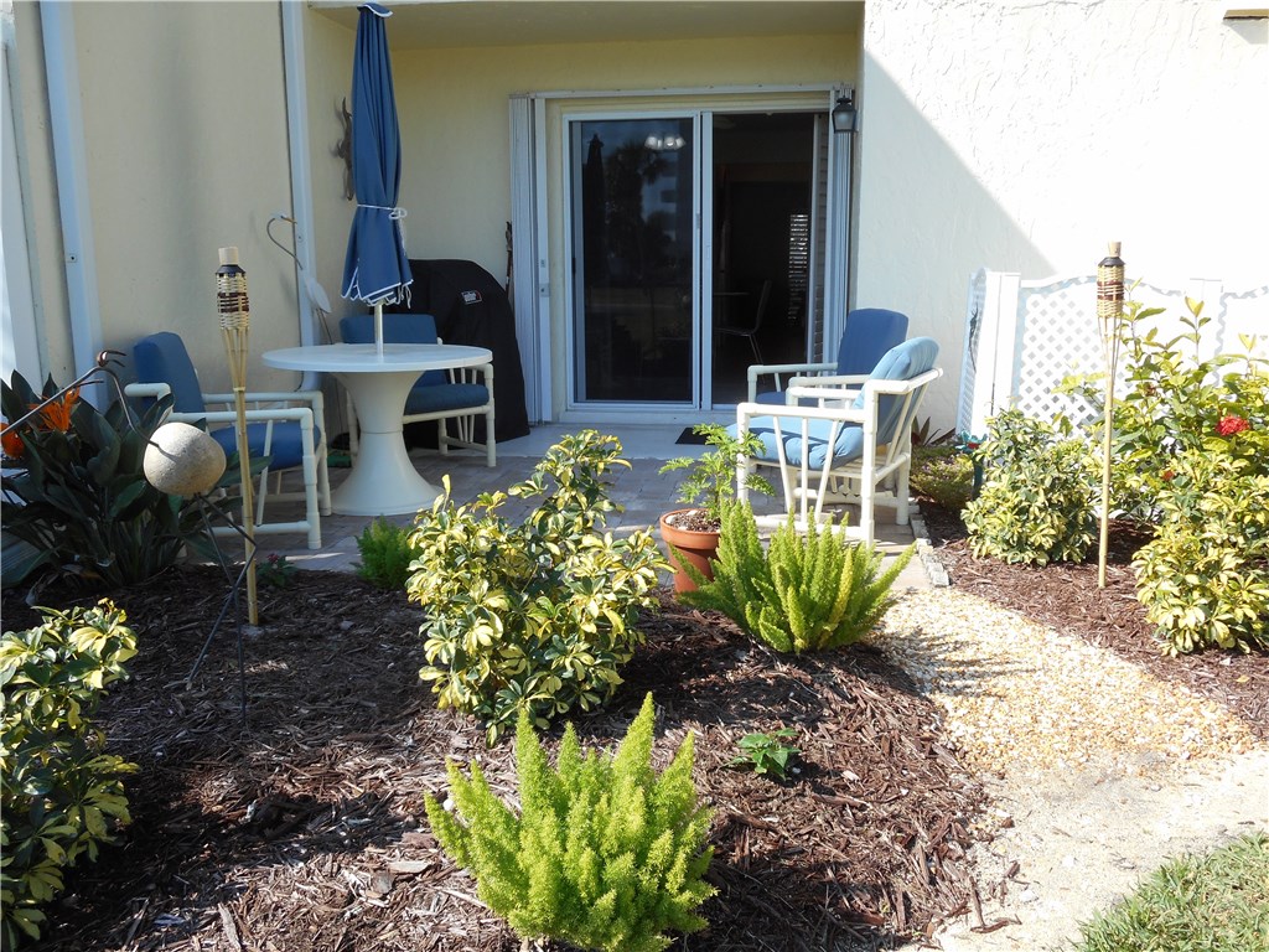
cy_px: 476
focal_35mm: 29
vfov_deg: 48.2
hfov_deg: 61.7
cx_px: 634
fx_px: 1063
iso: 80
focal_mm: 5.2
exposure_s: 1/250
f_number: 4
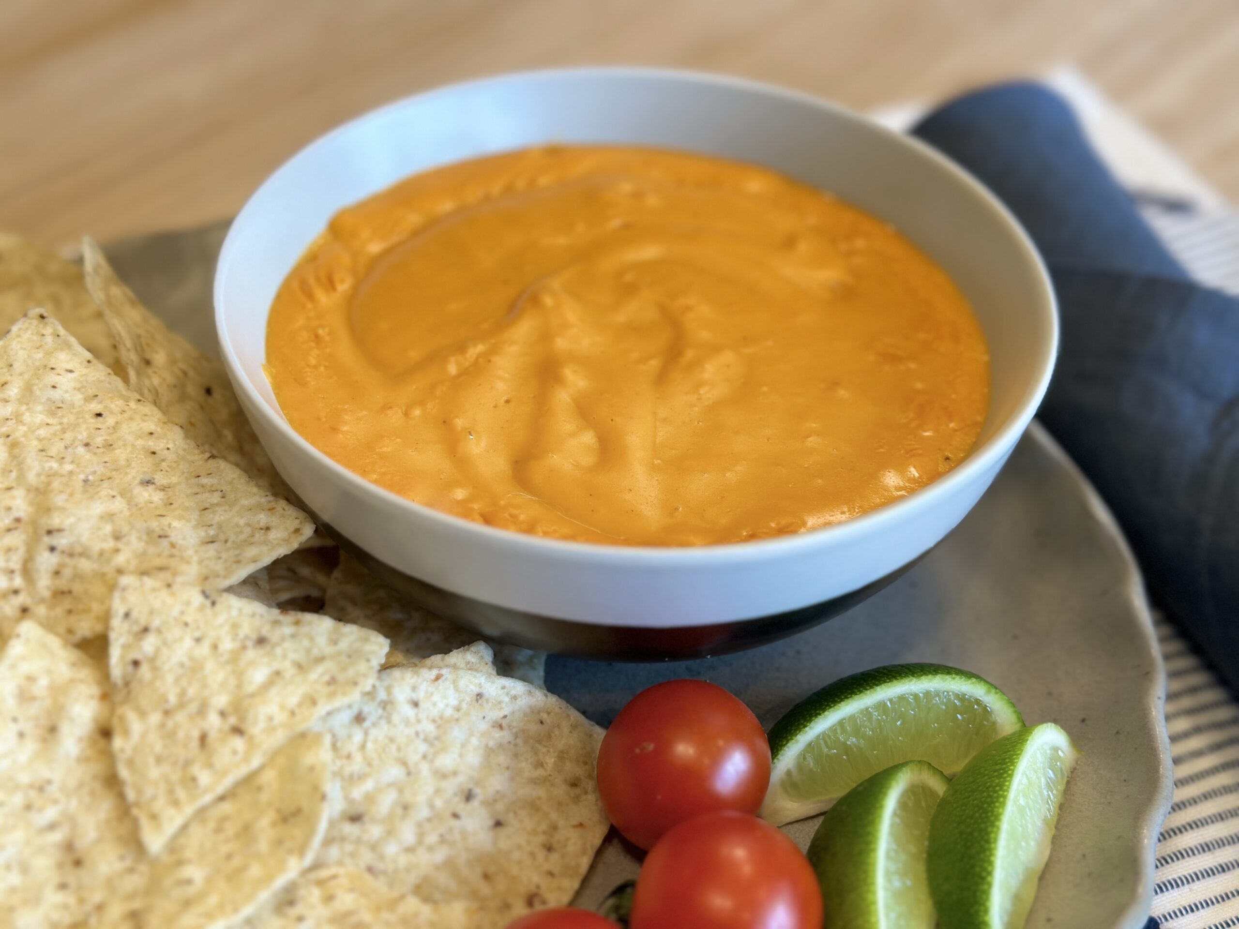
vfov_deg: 30.3
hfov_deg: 39.7
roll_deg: -3.2
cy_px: 464
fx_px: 1718
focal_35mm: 48
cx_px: 620
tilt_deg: -41.5
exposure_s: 1/144
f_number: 1.78
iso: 64
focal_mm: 6.86
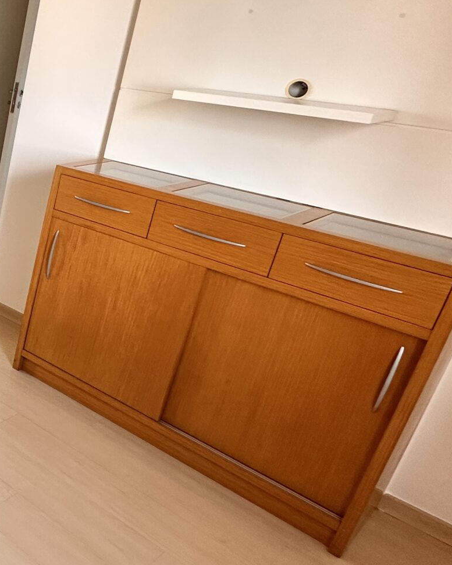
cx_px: -203
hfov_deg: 28.8
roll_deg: -3.7
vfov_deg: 50.0
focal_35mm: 36
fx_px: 602
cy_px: 227
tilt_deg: -19.4
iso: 125
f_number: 2.2
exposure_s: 1/99
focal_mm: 2.22
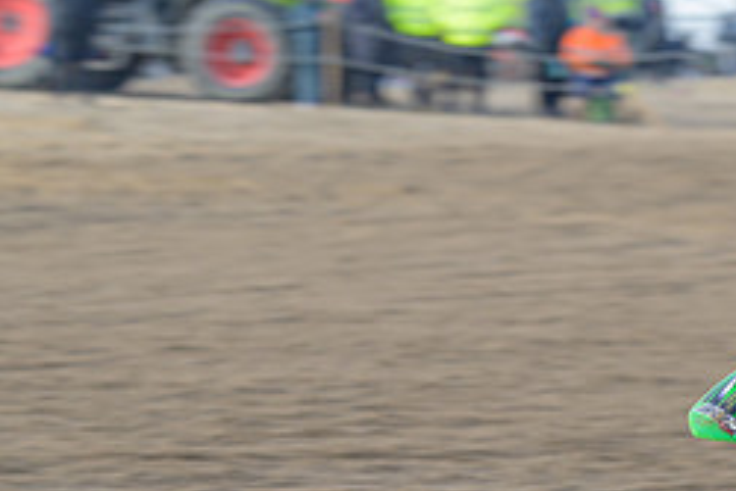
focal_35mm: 453
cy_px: 398
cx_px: 705
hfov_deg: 4.5
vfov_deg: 3.0
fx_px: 9266
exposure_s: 1/320
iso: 360
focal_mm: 180
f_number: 8
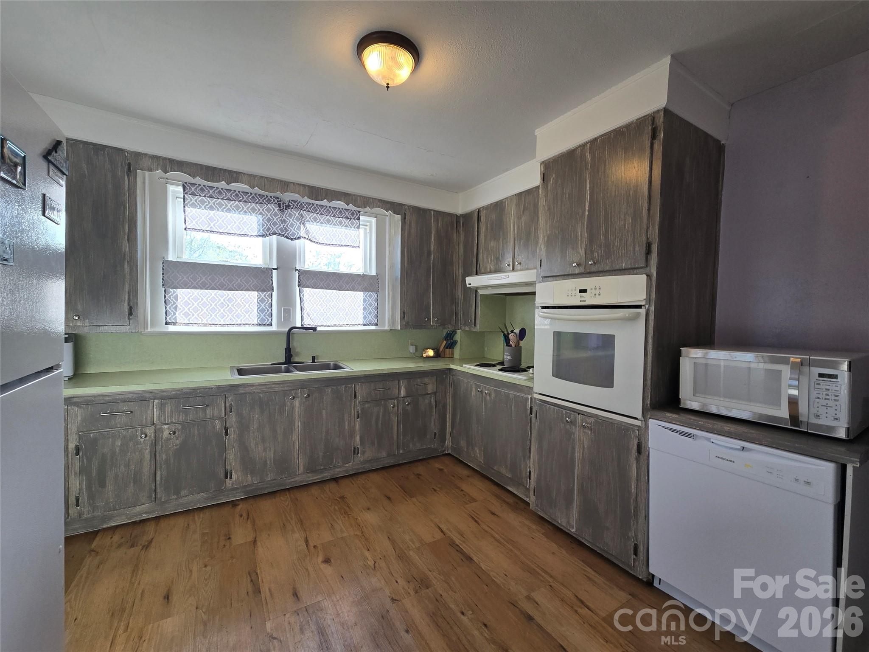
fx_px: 326
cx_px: 434
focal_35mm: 13
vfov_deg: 89.9
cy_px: 326
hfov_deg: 106.2
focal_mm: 2.2
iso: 50
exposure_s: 1/123
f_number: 2.2
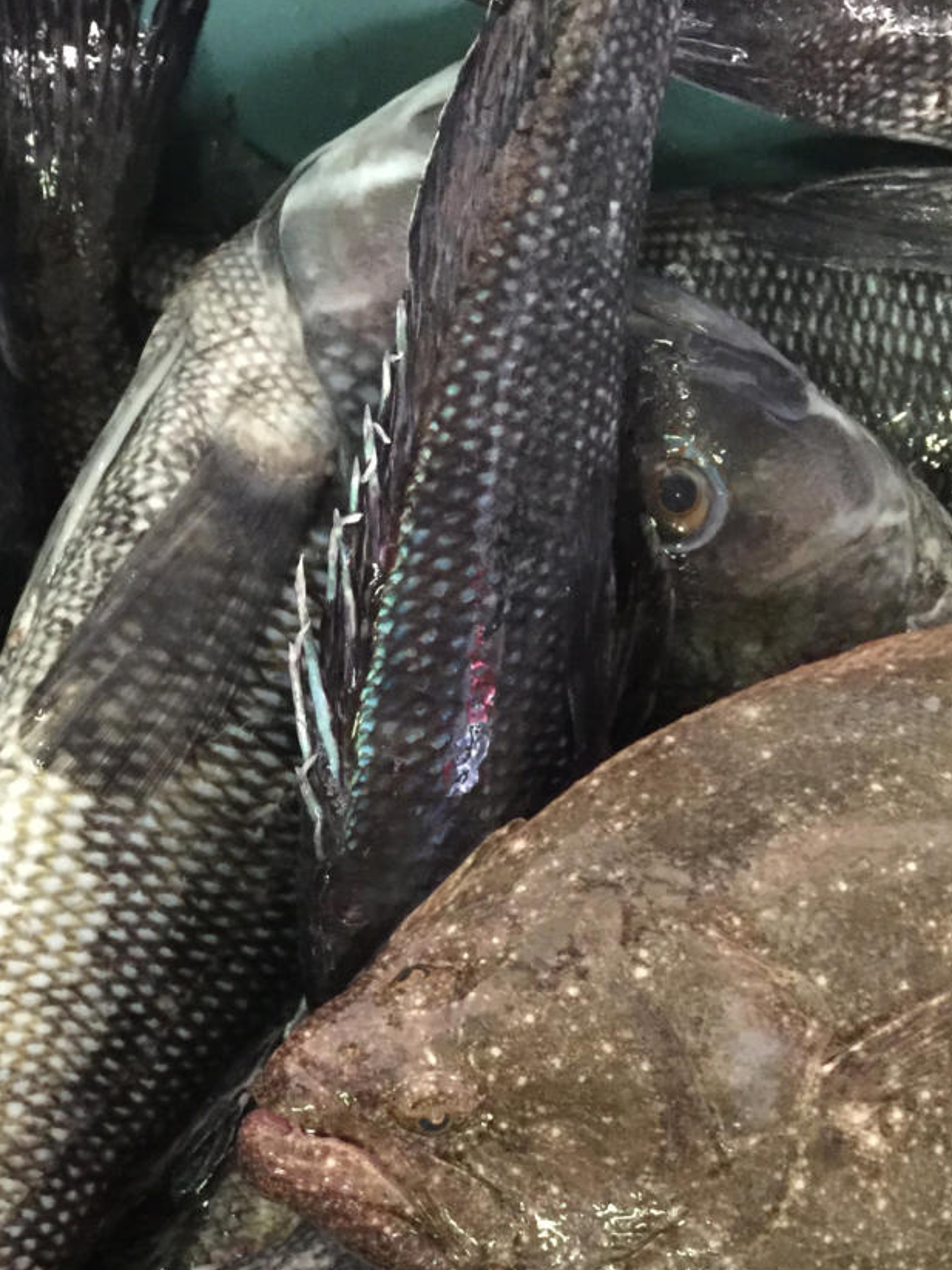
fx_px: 1724
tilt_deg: -80.3
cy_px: 1009
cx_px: 302
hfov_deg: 30.6
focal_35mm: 47
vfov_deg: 38.9
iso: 100
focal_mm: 4.15
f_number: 2.2
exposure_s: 1/4
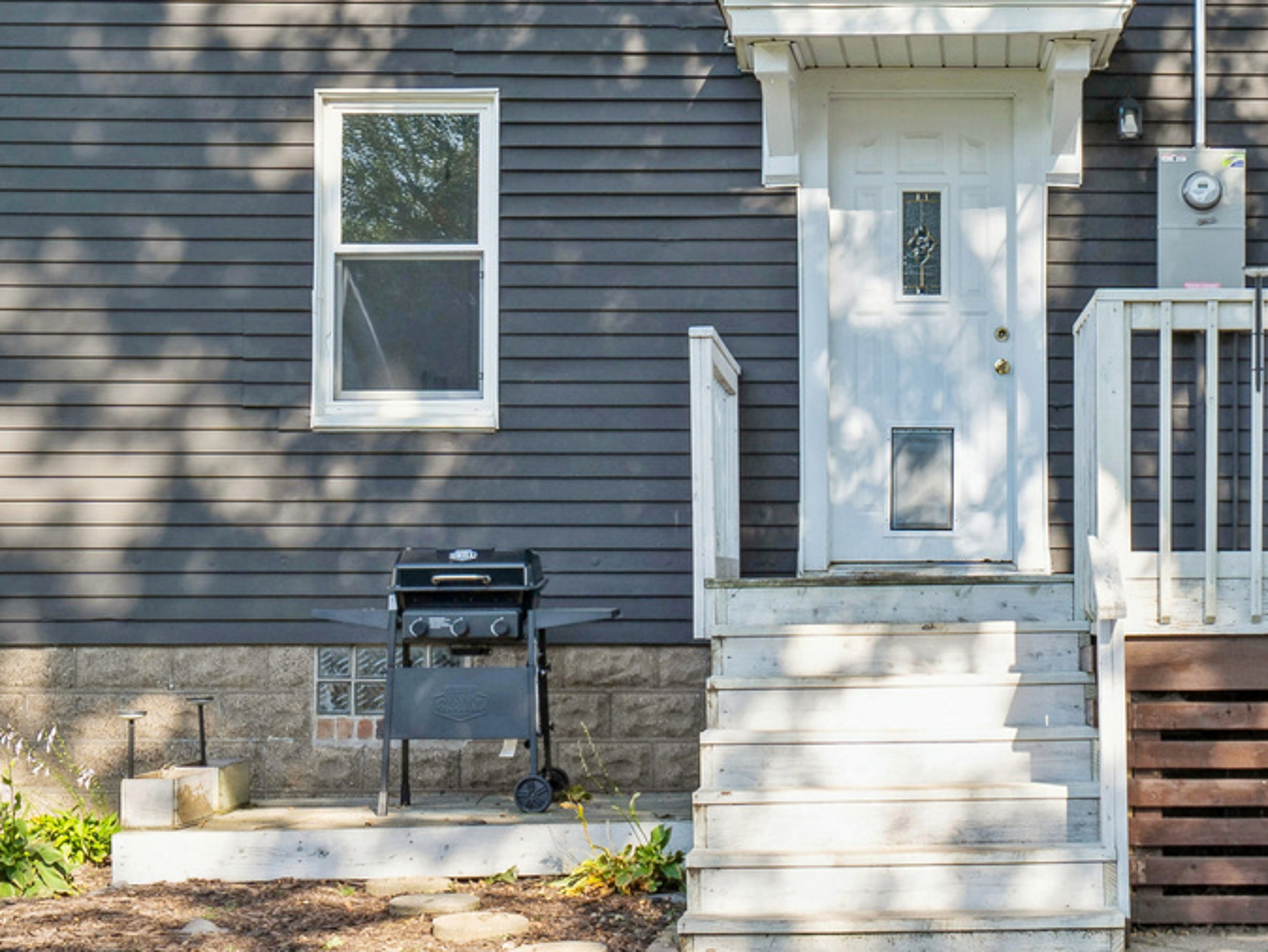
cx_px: 914
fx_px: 2455
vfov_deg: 21.3
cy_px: 28
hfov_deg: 28.6
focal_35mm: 67
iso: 200
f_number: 8
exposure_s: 1/160
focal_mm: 29
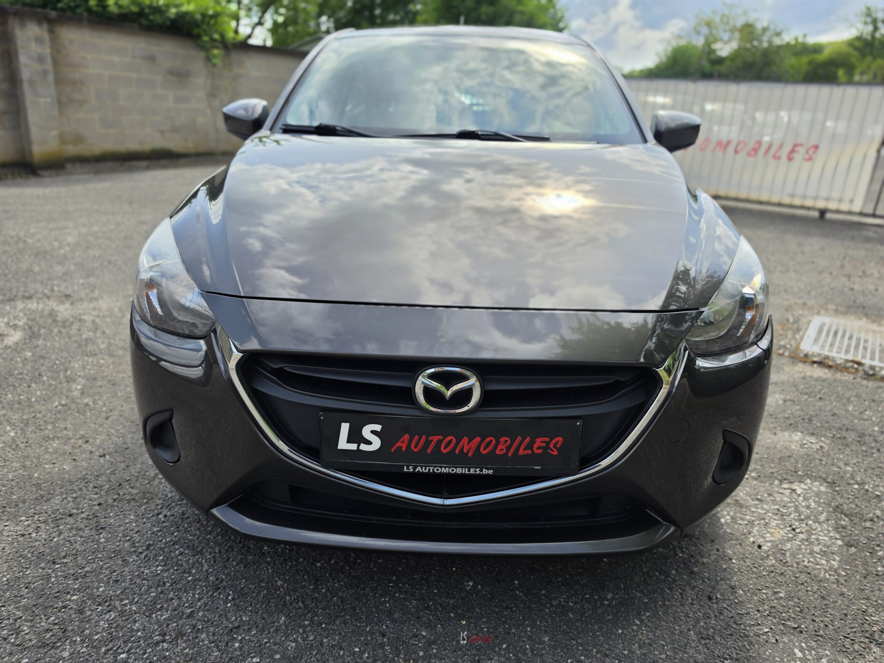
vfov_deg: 58.9
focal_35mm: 23
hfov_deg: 73.9
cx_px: 442
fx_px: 587
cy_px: 332
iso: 64
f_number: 1.4
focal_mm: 6.5
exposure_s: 1/6806
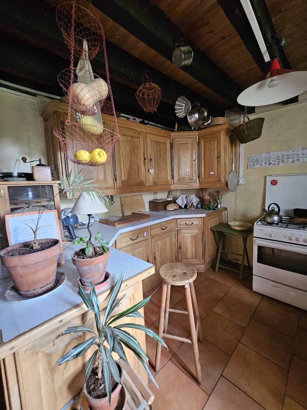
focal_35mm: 13
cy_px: 205
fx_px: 154
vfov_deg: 106.2
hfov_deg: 89.9
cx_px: 154
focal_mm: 2.2
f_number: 2.2
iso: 640
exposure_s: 1/33.3
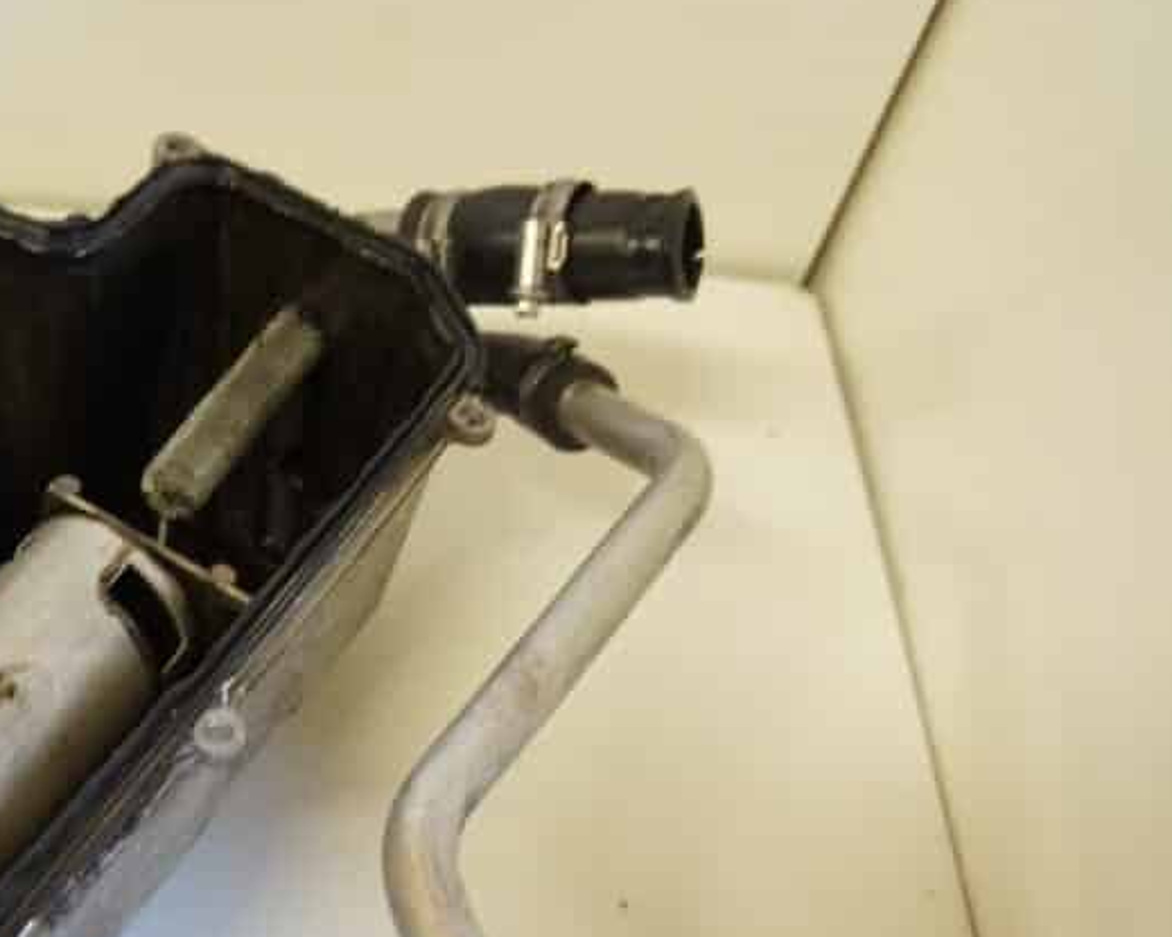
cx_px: 50
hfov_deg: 34.6
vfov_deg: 29.5
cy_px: 758
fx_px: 1734
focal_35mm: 50
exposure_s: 1/60
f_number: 4
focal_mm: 18
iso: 2000
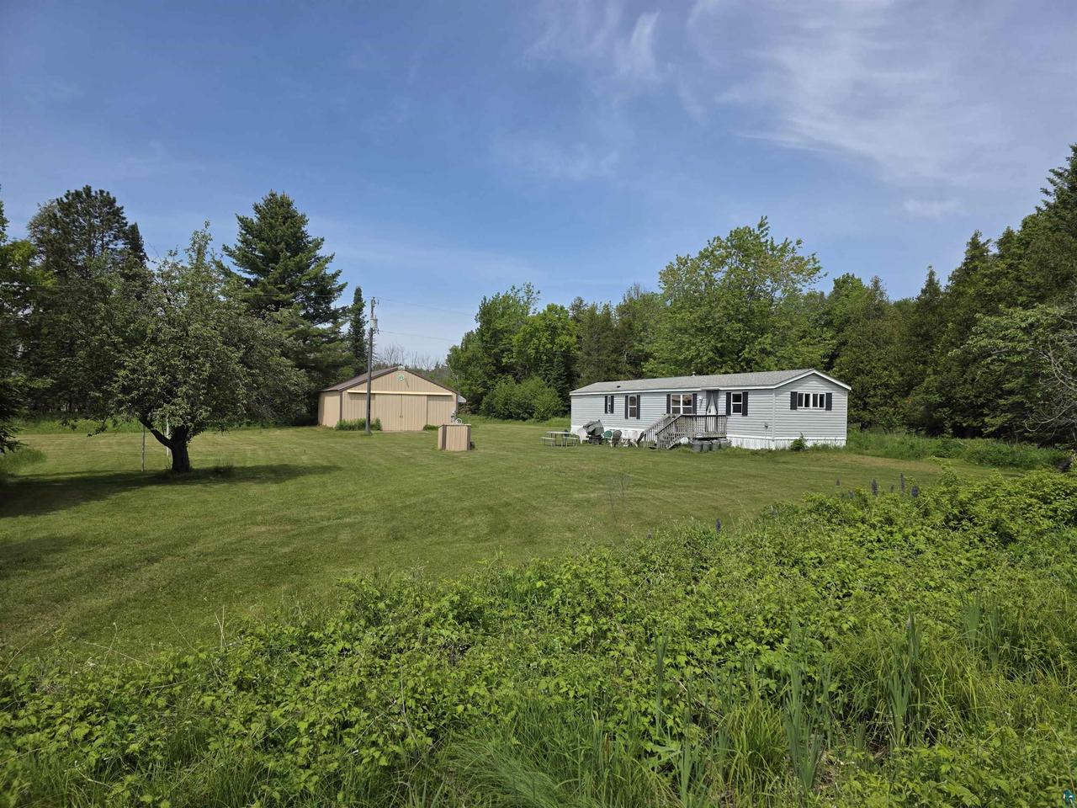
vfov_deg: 58.9
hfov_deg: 73.9
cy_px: 404
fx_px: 716
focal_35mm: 23
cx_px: 538
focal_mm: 6.3
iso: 80
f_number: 1.7
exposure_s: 1/7626
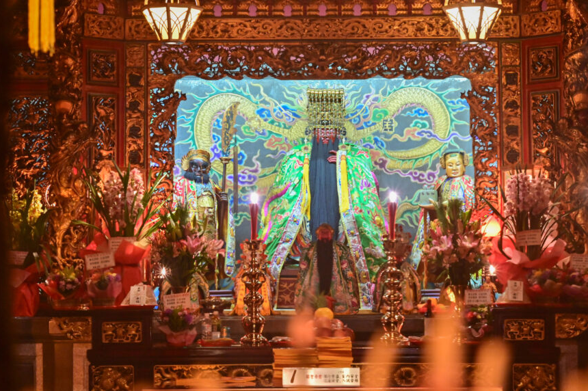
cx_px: 303
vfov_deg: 10.9
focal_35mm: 125
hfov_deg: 16.4
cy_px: 167
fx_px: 2040
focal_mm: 105
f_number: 2.5
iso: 4000
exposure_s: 1/25
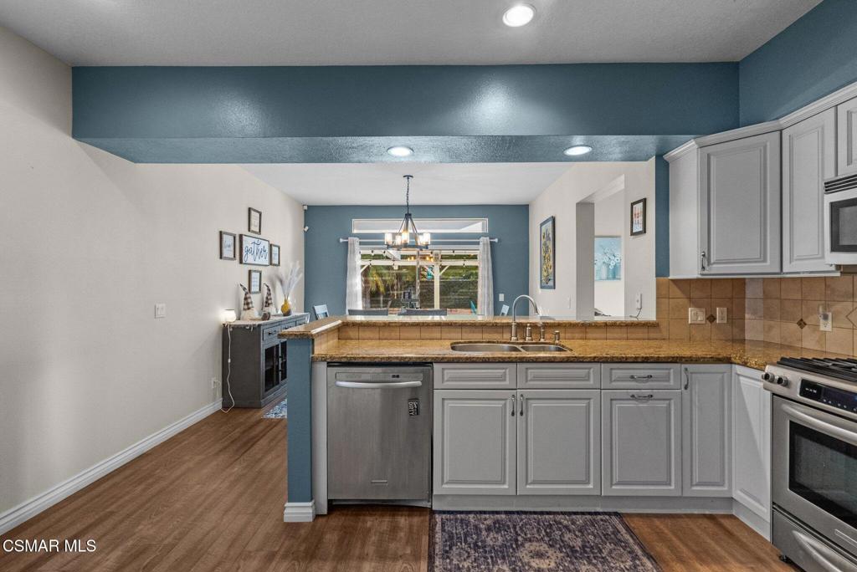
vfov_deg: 73.8
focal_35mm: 16
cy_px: 286
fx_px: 381
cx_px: 428
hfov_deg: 96.7
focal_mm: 16
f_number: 8
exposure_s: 1/6
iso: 2000
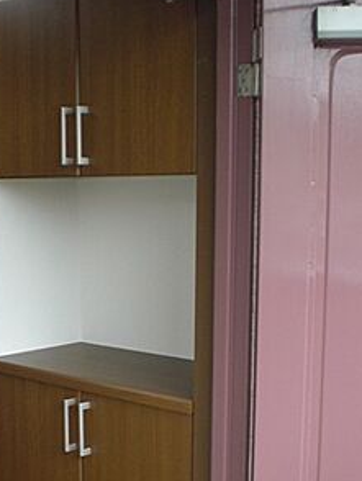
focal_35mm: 62
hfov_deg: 23.4
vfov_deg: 30.7
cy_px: 352
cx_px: 87
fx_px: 863
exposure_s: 1/60
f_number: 3.1
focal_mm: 6.3
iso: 200
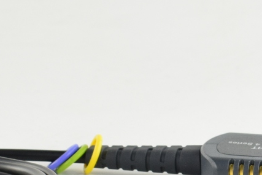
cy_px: 217
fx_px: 1361
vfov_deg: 7.3
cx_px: 256
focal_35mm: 187
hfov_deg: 10.9
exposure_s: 1/30
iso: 400
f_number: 10
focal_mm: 26
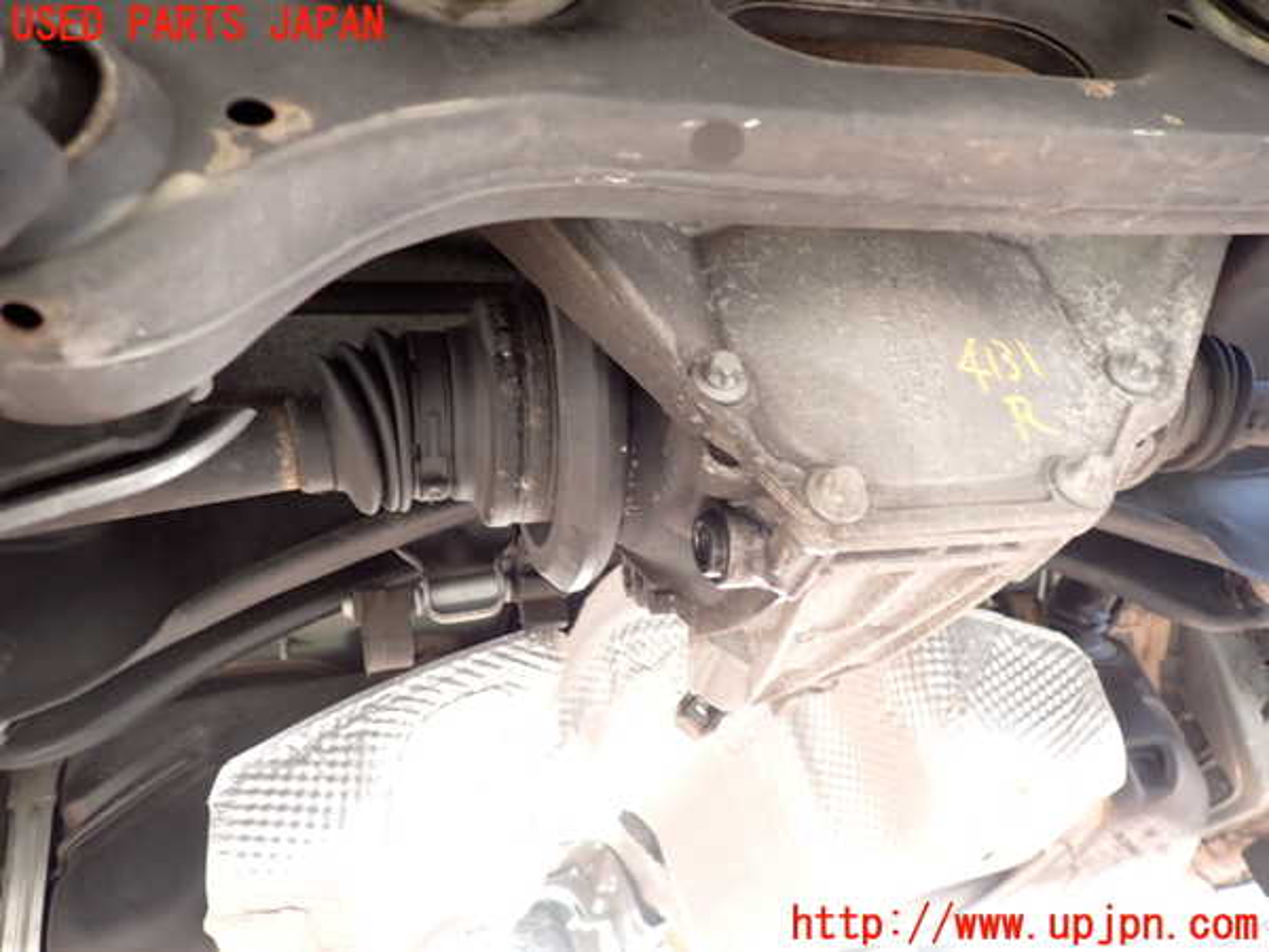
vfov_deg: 54.9
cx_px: 634
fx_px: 916
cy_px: 476
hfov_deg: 69.4
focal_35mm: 25
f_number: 2
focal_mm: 4.5
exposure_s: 1/50
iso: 200
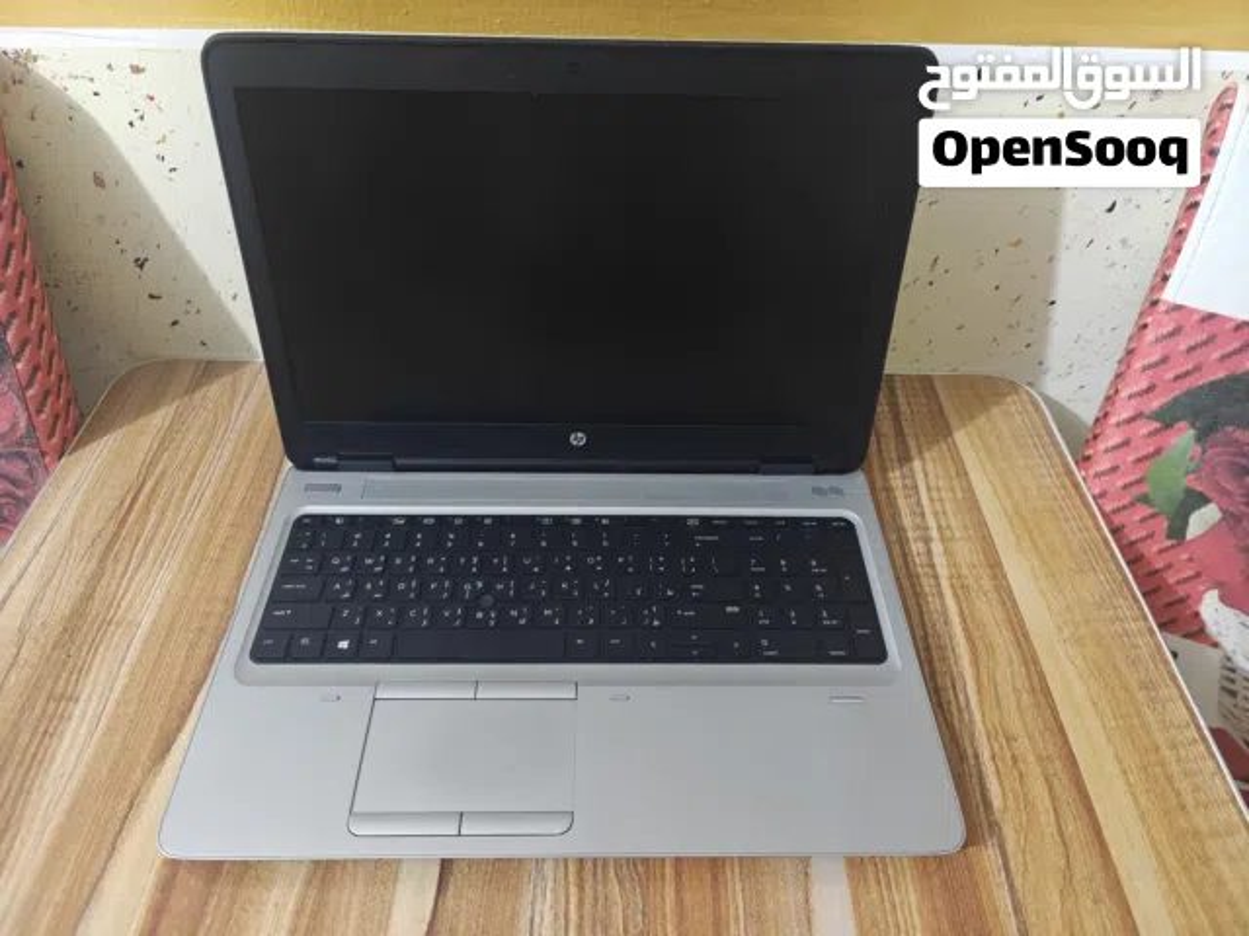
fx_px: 830
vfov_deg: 58.9
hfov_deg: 73.9
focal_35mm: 23
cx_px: 624
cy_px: 468
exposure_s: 1/33
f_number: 1.6
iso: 1250
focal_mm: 6.06
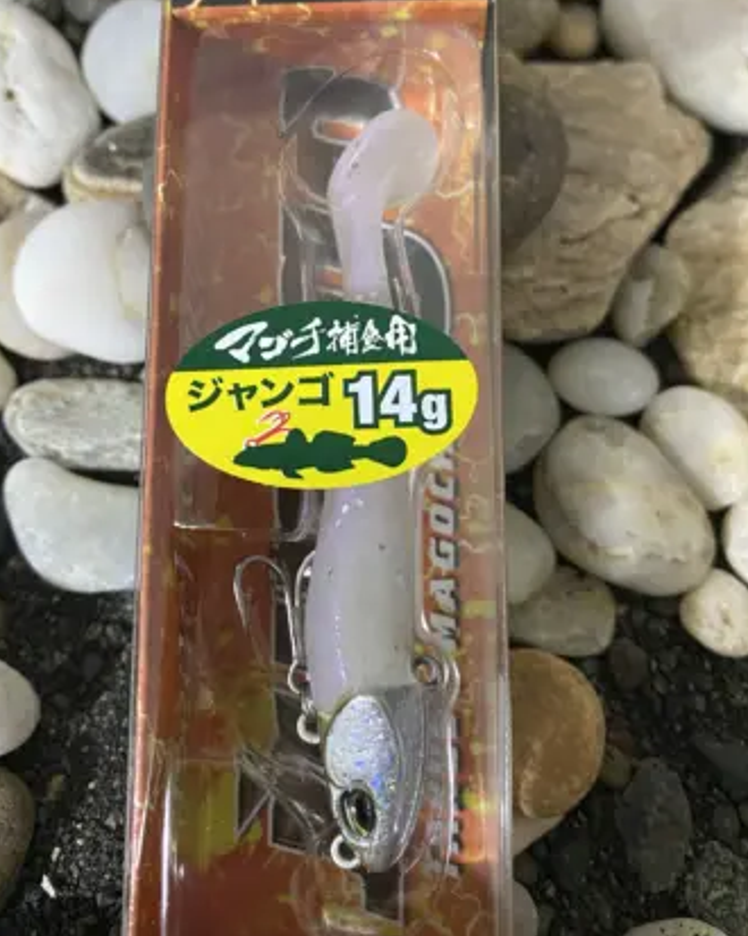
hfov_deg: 47.1
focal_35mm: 31
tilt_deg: -64.3
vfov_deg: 56.8
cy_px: 383
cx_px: 363
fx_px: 858
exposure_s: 1/42
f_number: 1.8
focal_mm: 4.25
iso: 500
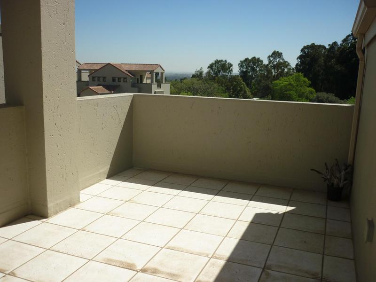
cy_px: 141
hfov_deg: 55.4
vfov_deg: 42.9
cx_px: 188
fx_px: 358
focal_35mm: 33
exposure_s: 1/320
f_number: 8
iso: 100
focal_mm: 5.5
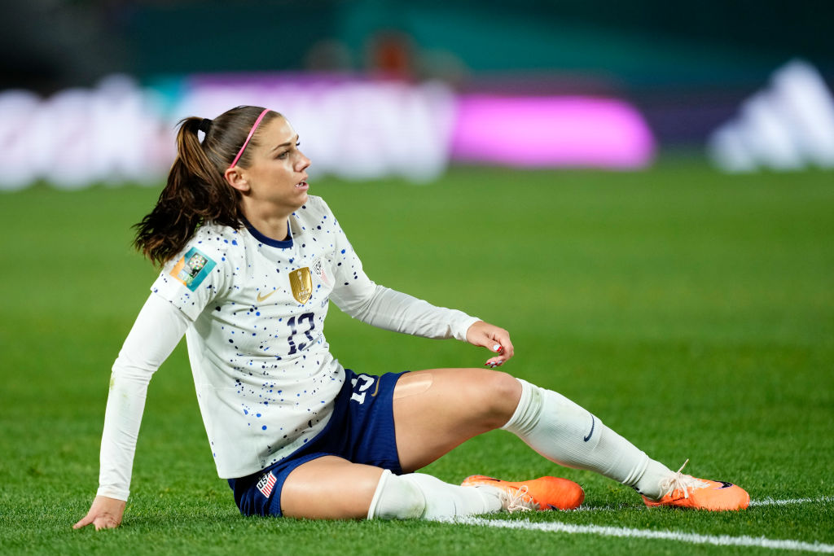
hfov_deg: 5.2
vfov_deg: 3.4
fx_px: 9267
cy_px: 278
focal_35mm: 400
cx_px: 417
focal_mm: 400
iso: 2000
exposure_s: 1/2000
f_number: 2.8
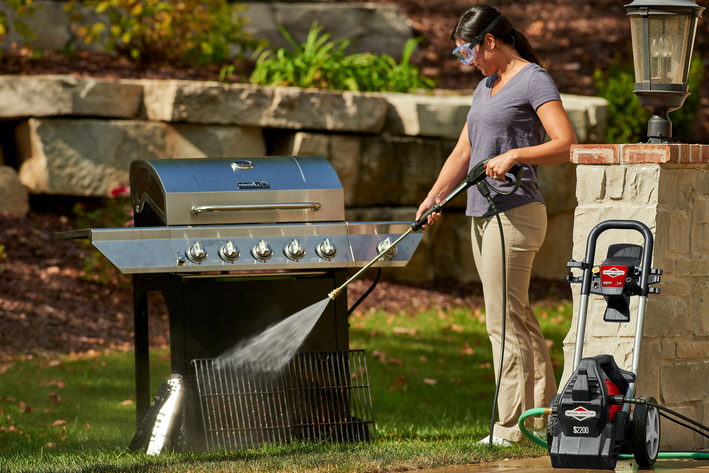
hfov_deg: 6.9
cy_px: 236
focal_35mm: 300
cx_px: 354
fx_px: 5910
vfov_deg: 4.6
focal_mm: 300
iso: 320
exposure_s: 1/2000
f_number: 5.6
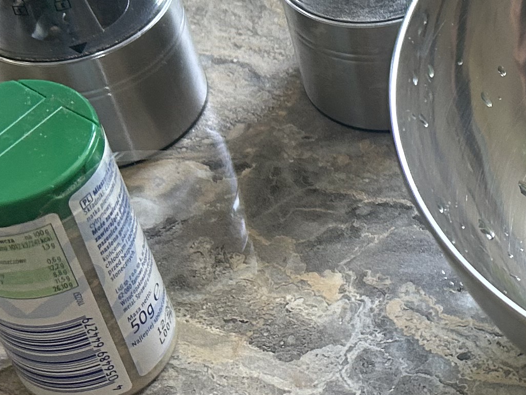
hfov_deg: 17.8
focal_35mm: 102
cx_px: 721
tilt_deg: -45.7
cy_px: 143
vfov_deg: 14.5
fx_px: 1550
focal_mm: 5.7
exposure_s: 1/82
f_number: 1.5
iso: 125
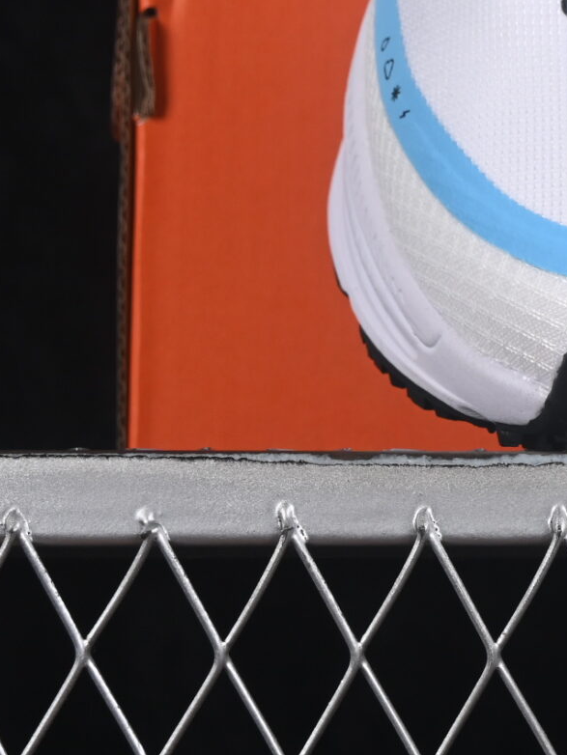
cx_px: 967
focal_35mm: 236
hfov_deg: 6.2
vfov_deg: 8.3
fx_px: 5151
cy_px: -57
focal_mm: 50
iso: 160
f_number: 8
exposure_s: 1/80
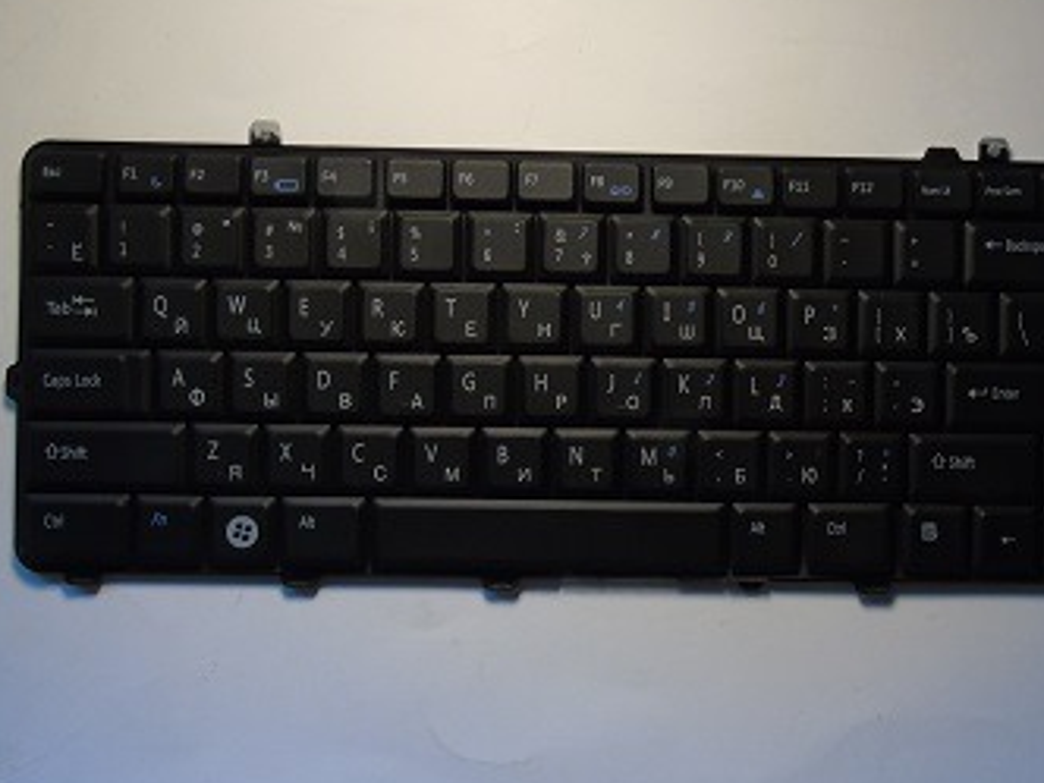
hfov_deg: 45.5
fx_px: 1237
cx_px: 623
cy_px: 425
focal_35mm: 41
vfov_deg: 35.1
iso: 200
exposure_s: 1/10
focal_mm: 6.1
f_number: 5
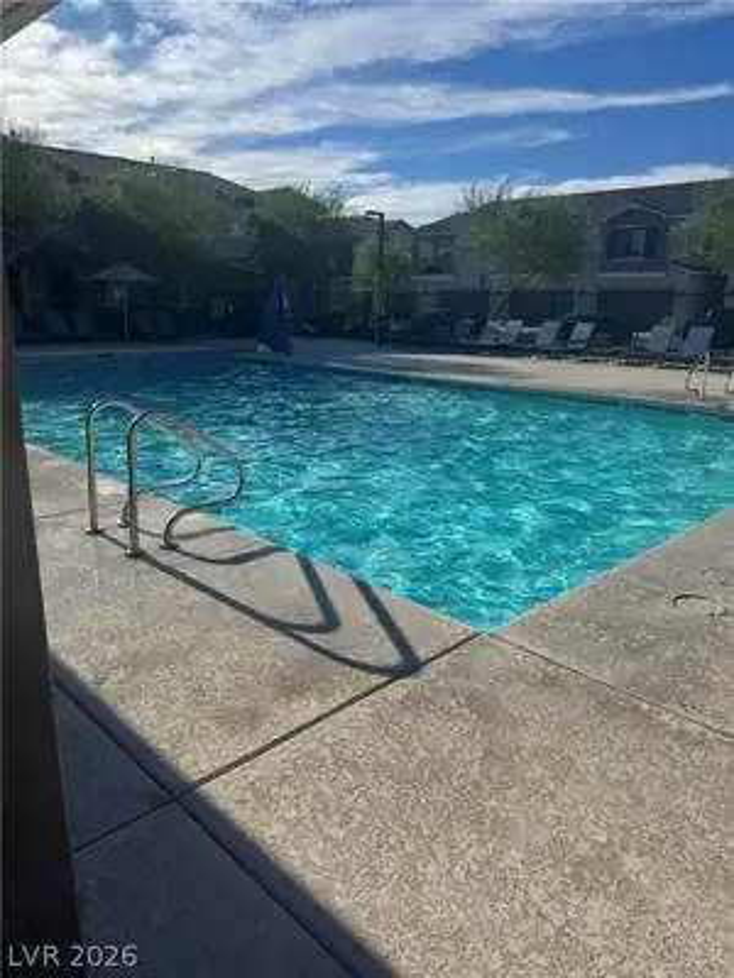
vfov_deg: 71.6
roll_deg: -0.3
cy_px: 489
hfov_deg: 56.8
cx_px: 367
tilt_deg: -15.6
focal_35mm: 24
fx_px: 679
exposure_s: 1/6410
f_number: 1.78
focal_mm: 6.76
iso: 80
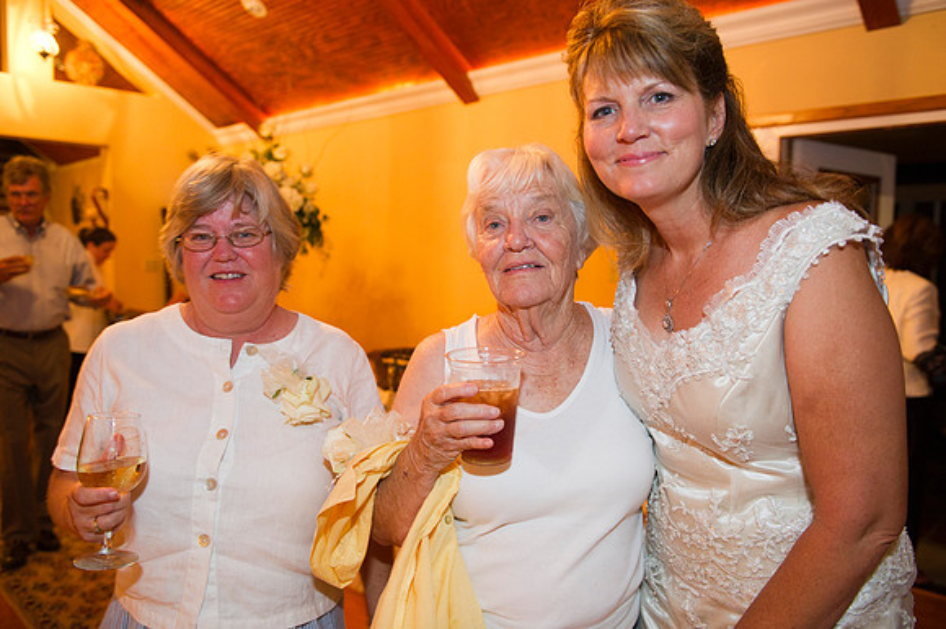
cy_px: 314
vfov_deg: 44.9
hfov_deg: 63.7
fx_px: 762
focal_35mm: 29
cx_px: 473
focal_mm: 29
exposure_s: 1/60
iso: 2000
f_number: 3.2
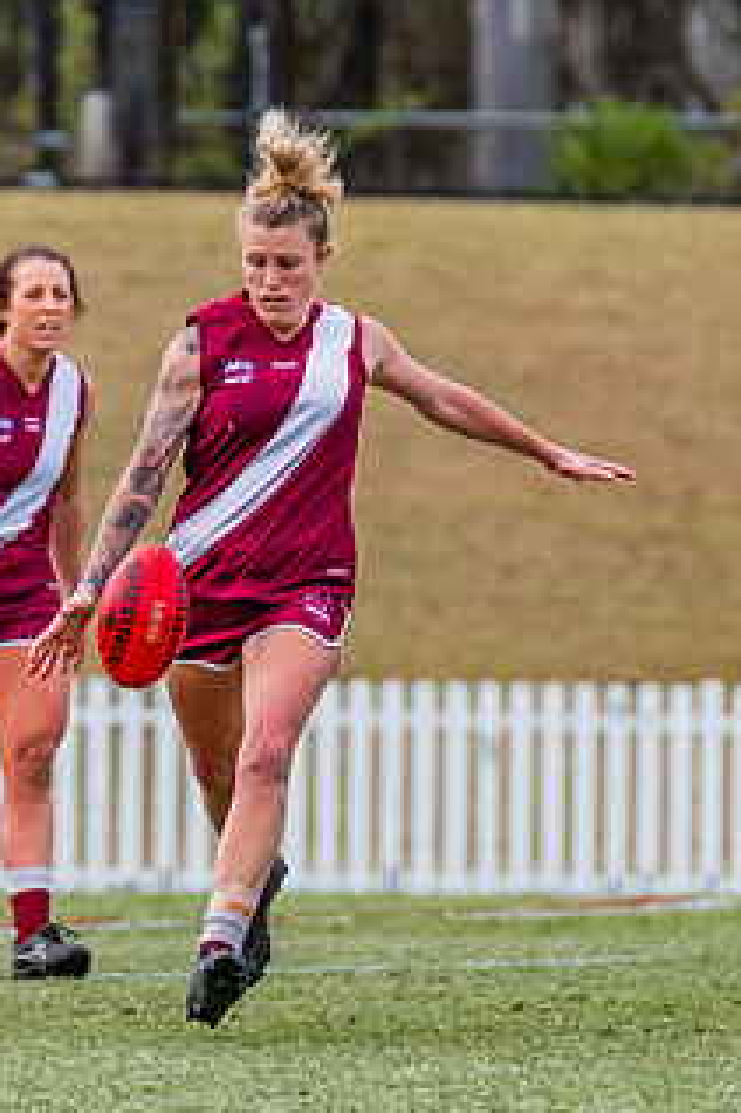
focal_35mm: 1138
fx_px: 35171
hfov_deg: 1.2
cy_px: 581
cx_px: 216
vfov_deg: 1.8
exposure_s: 1/1600
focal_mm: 420
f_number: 7.1
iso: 800
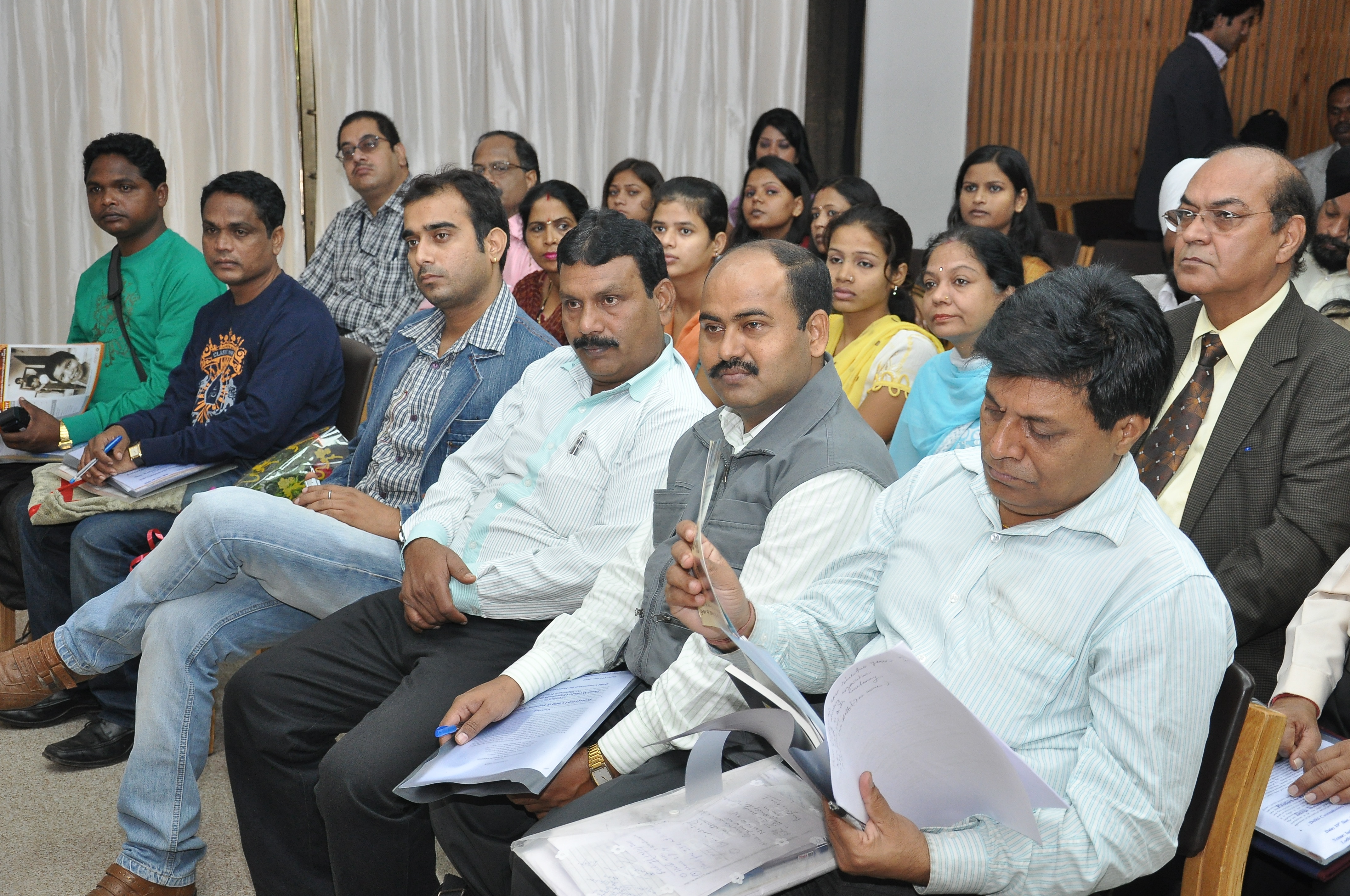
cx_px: 675
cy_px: 448
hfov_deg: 38.9
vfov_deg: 26.4
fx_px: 1910
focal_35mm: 51
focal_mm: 34
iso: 800
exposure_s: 1/60
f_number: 4.2
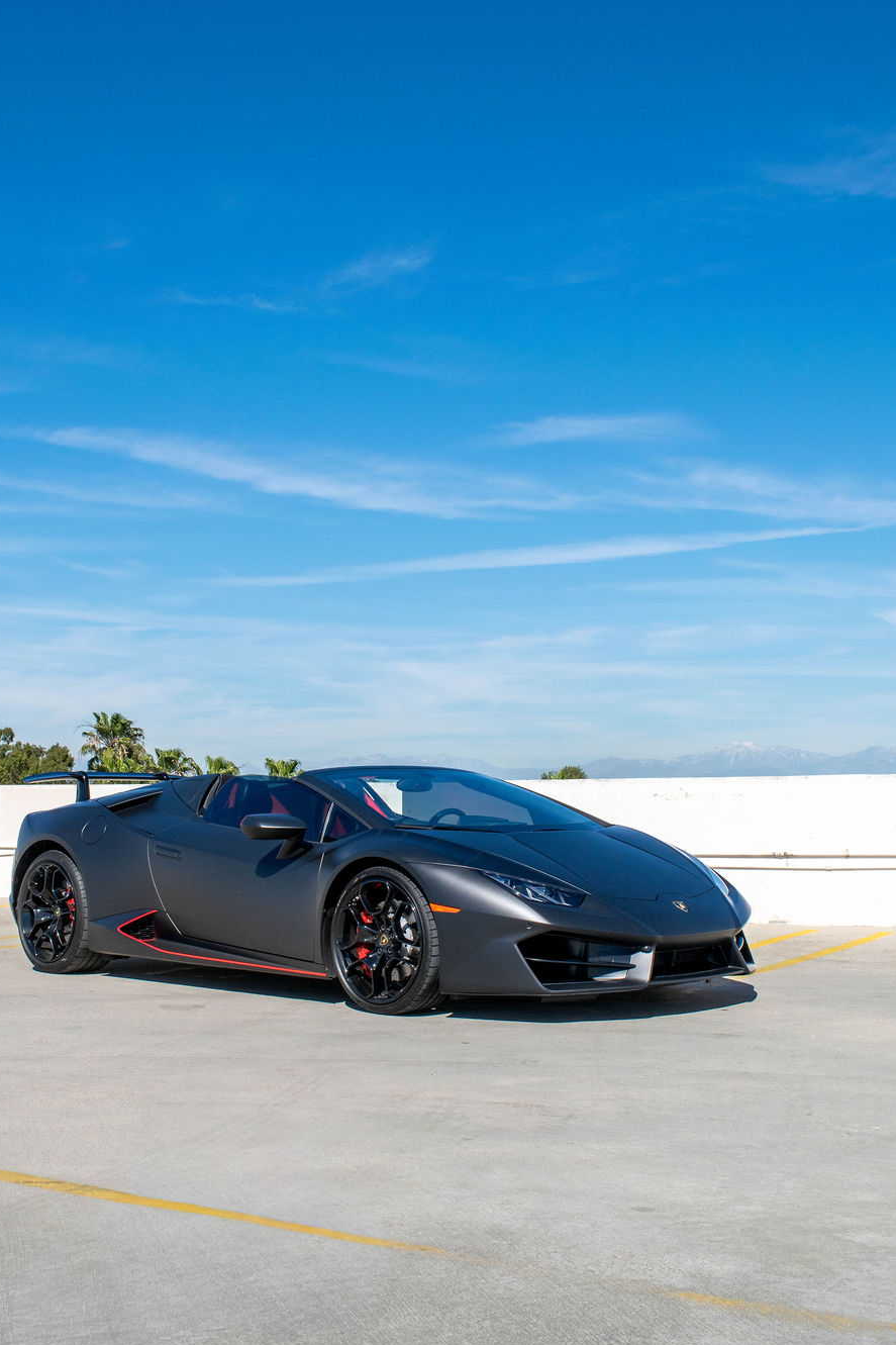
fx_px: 1680
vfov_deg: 43.6
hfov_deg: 29.8
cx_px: 389
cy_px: 647
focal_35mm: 45
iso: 200
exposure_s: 1/640
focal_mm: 26
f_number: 13
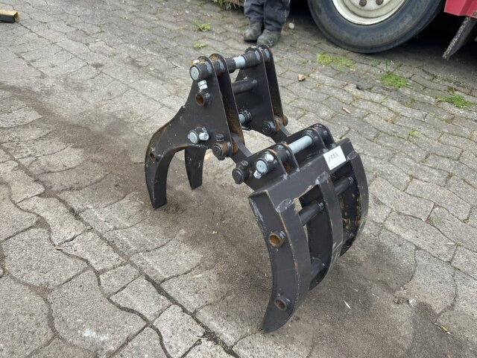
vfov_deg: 56.8
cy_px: 179
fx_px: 331
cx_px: 238
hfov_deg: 71.6
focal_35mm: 24
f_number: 1.78
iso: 80
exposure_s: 1/767
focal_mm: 6.86
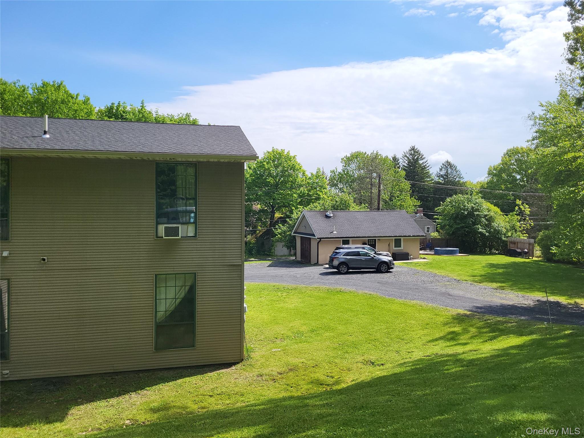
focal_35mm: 26
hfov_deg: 67.3
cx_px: 292
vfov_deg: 53.1
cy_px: 219
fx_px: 439
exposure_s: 1/2760
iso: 40
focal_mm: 5.4
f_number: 1.8
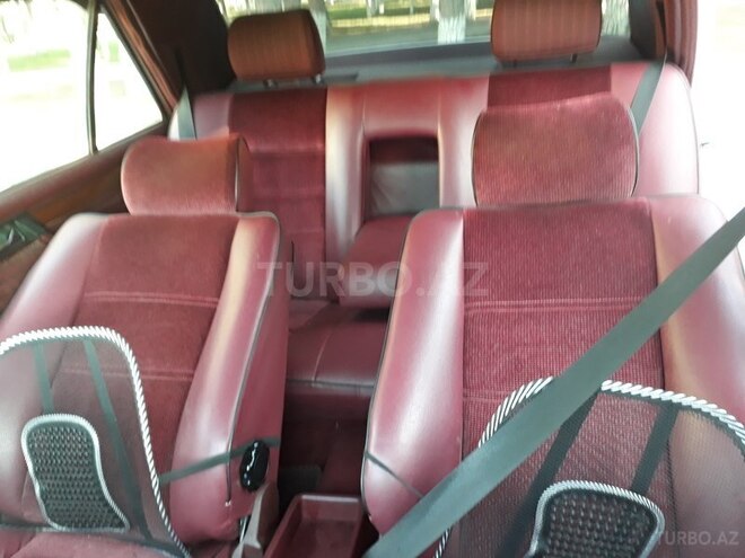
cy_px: 279
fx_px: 581
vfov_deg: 51.4
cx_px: 372
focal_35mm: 27
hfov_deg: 65.3
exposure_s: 1/33
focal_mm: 3.6
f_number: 1.9
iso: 160
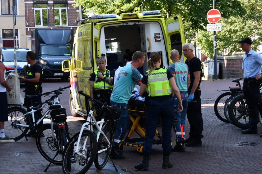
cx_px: 163
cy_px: 94
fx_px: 924
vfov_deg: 10.8
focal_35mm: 127
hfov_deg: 16.1
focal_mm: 44
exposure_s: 1/250
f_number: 5.6
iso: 280
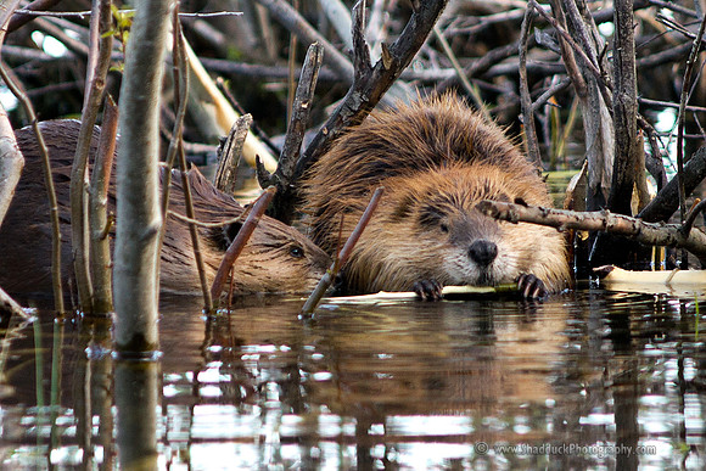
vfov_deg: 4.6
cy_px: 236
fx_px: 5884
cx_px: 353
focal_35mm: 300
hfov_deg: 6.9
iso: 320
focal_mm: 200
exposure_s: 1/320
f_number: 2.8
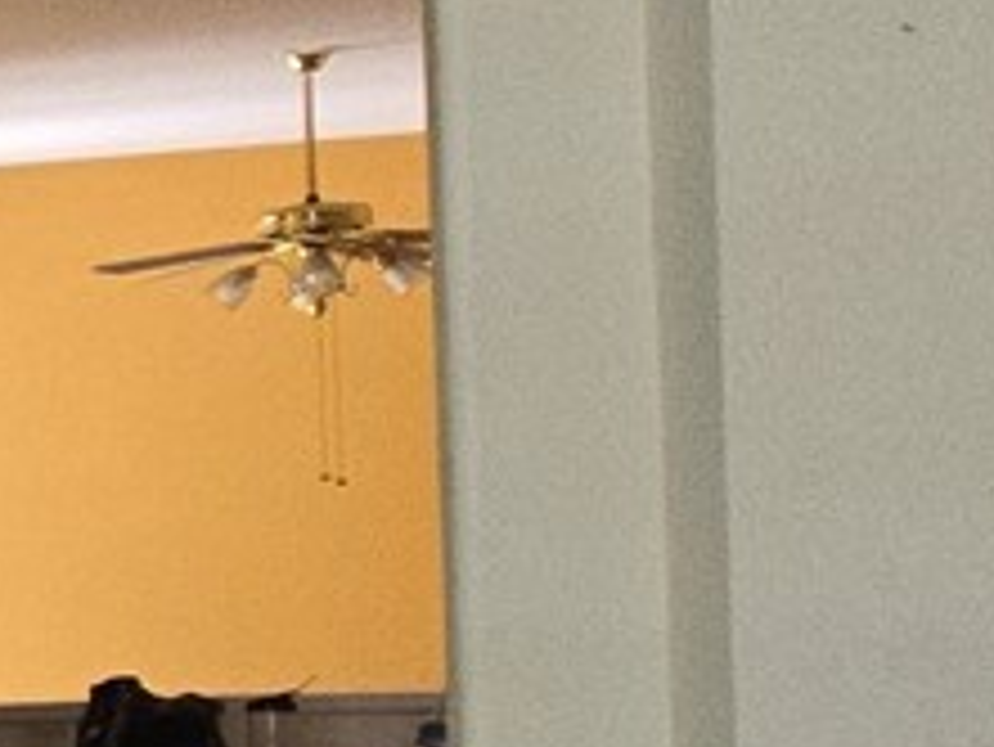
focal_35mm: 94
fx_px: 2701
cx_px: -1898
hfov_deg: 11.9
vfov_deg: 15.7
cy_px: 558
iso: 50
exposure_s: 1/60
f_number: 2.2
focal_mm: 2.2
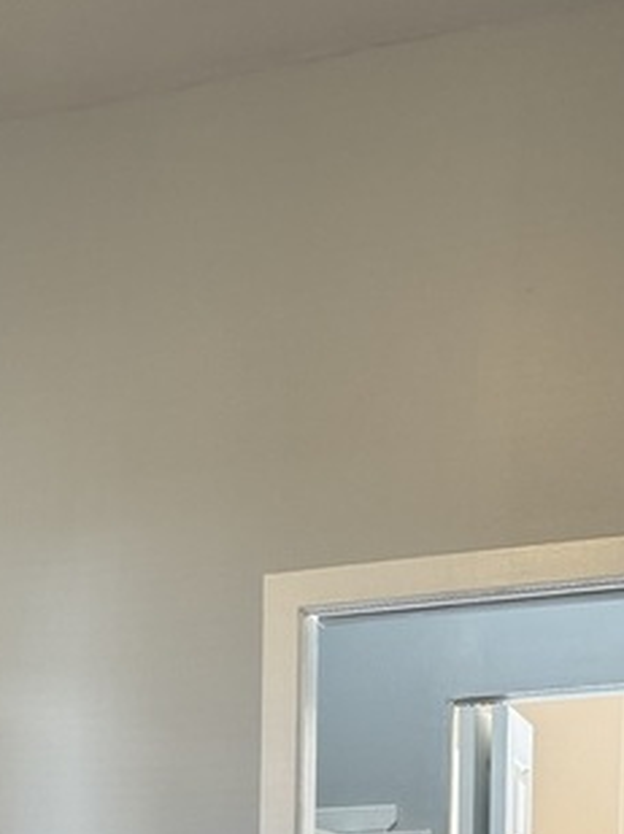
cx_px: -5
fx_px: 2023
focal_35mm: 84
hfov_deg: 17.1
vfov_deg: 20.7
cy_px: 1163
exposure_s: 1/120
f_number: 1.78
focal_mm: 6.76
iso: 200
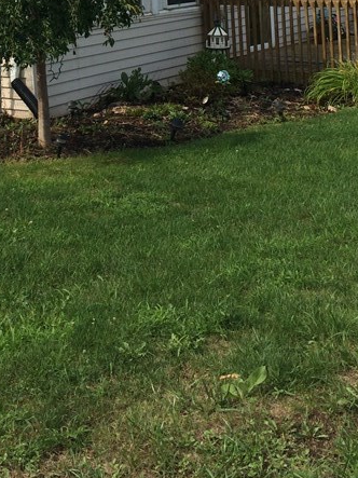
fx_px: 924
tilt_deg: -1.5
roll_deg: +2.9
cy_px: -51
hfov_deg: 21.7
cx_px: 74
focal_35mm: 67
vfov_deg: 26.6
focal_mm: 4.15
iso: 32
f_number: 2.2
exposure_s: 1/2933
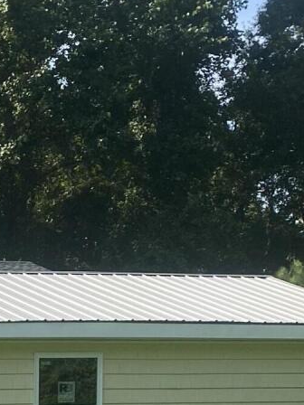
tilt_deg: -5.3
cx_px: -276
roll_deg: +1.0
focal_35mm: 116
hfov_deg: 11.6
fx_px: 1358
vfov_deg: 15.6
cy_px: 606
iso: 32
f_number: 1.8
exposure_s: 1/1754
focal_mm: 4.25
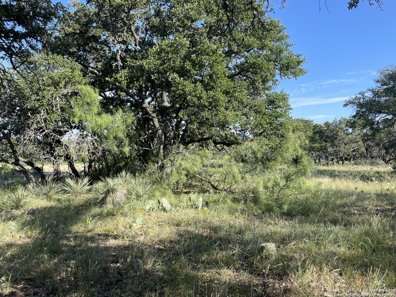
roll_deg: +0.5
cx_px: 198
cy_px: 148
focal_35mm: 26
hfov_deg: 67.3
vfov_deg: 53.1
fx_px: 297
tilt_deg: +0.3
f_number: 1.6
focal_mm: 4.2
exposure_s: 1/1135
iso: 32
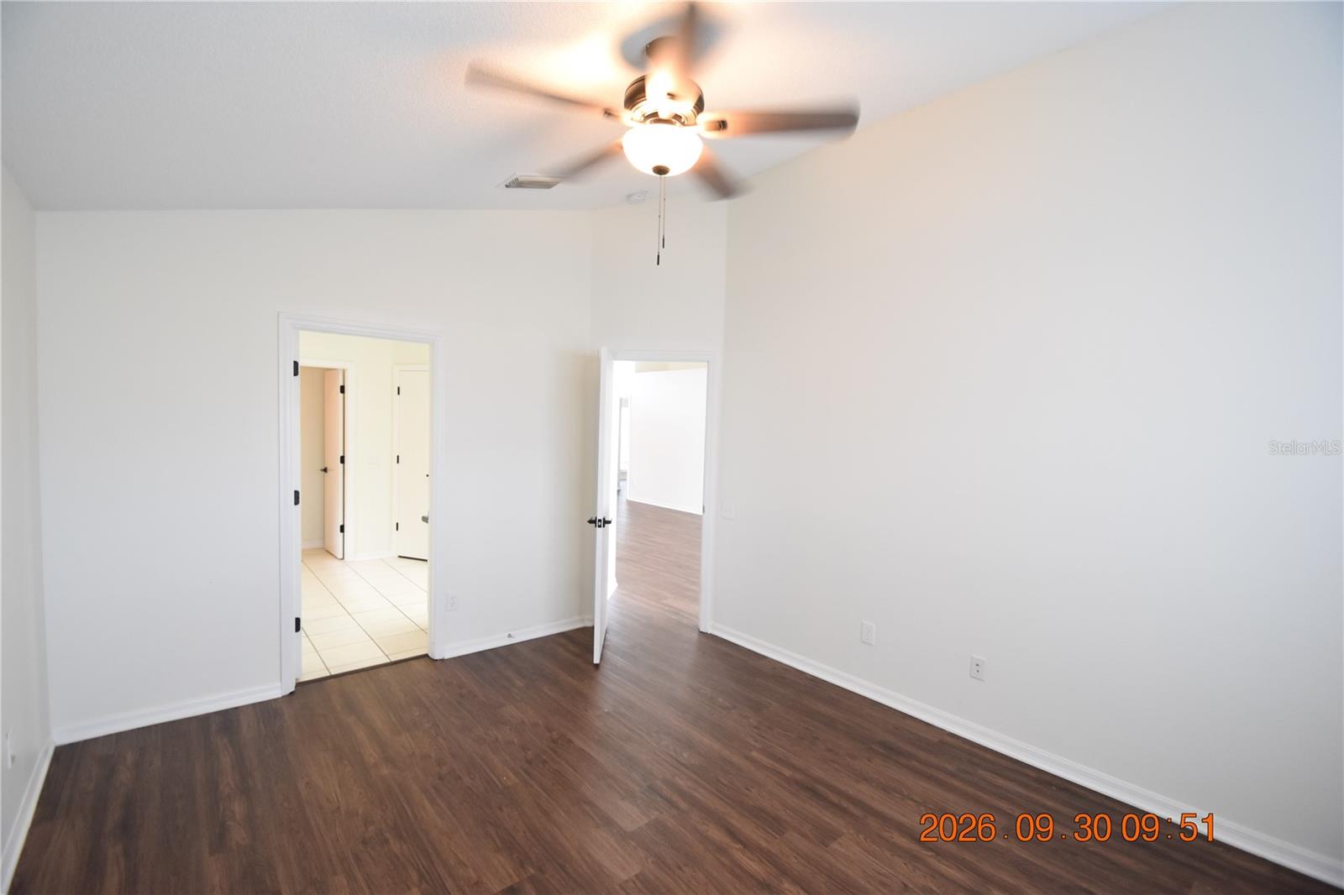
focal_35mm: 15
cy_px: 448
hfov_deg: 100.4
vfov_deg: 77.3
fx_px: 560
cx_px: 672
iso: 1250
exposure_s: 1/60
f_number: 3.5
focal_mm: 10
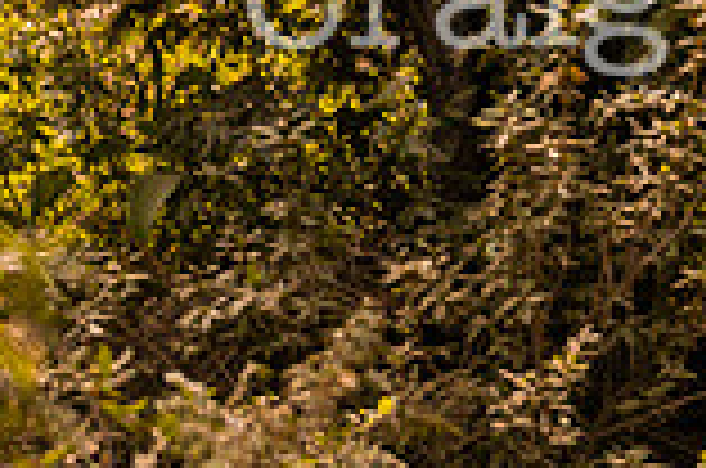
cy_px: 74
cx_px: 1182
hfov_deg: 4.7
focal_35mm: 434
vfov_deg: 3.2
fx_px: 8494
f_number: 2.8
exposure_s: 1/1600
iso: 280
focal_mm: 105
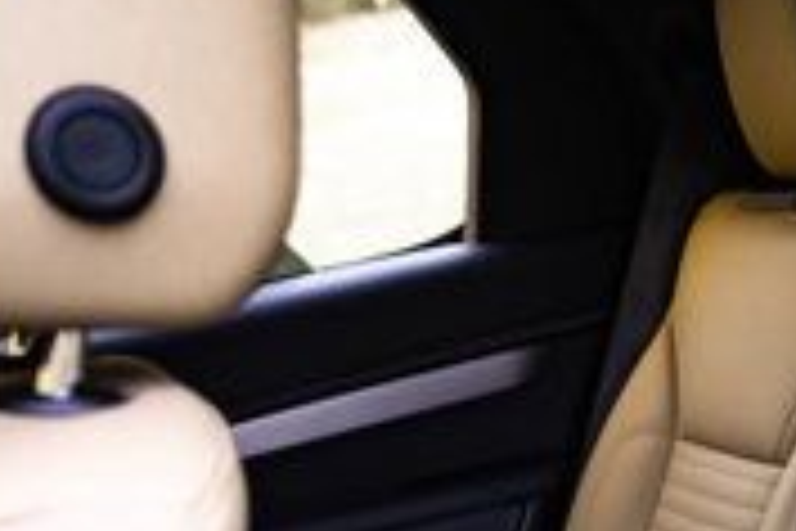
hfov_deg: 21.7
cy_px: 682
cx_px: 958
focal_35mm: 87
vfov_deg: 15.0
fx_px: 1924
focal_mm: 24
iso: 640
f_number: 2.8
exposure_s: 1/200
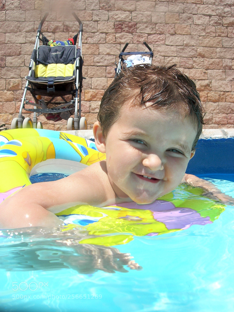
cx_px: 117
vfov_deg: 49.0
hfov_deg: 37.7
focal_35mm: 38
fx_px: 343
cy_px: 156
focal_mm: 7.8
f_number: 4.8
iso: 64
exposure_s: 1/495
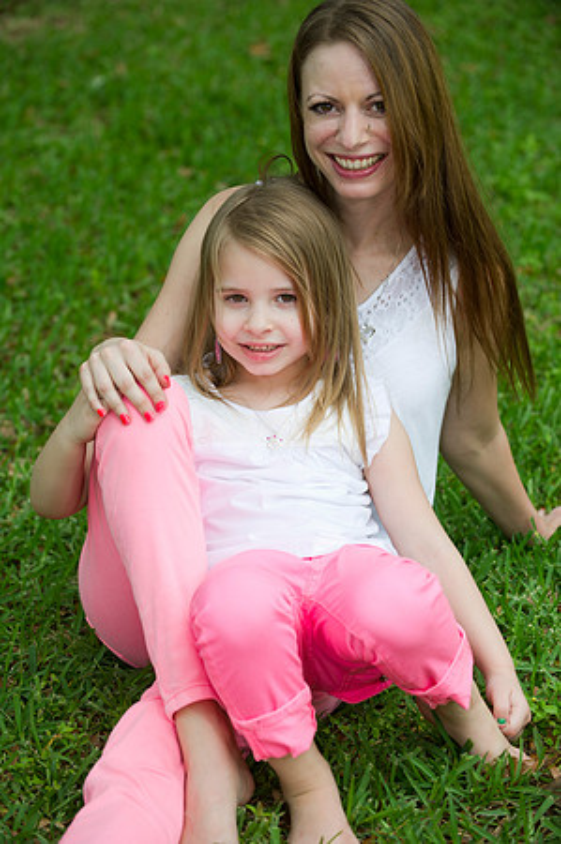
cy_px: 422
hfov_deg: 13.0
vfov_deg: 19.5
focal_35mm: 105
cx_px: 280
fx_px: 2460
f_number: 3.5
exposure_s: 1/250
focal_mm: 105
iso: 200
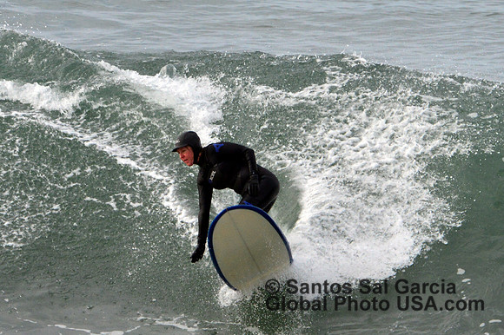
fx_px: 6296
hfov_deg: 4.6
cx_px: 252
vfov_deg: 3.1
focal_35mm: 450
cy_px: 168
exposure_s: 1/800
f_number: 14
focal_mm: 450
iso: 1250
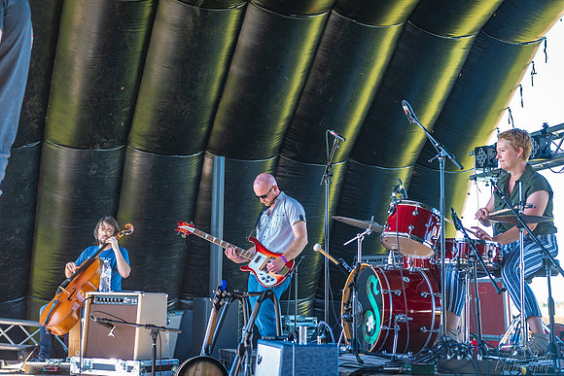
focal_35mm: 58
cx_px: 282
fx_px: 909
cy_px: 188
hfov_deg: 34.5
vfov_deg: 23.4
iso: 400
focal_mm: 58
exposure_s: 1/160
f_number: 4
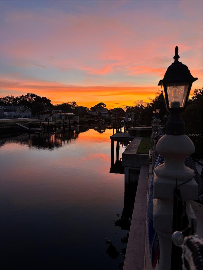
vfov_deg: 67.3
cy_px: 135
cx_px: 102
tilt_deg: -6.3
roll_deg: -0.4
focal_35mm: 26
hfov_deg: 53.1
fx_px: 203
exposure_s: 1/74
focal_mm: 5.96
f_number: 1.6
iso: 125
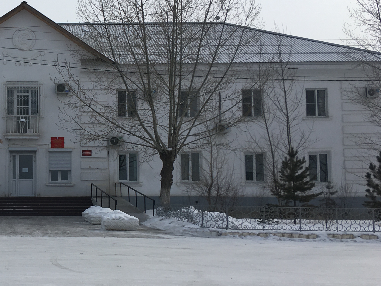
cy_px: 143
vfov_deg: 25.2
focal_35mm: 58
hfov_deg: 31.2
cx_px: 15
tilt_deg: +3.1
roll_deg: +1.8
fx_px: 638
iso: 25
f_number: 2.2
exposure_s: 1/2079
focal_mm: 4.15
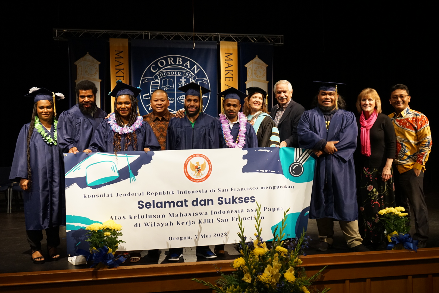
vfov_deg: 37.9
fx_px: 427
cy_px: 146
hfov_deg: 54.4
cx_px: 220
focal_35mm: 35
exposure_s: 1/100
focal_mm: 35
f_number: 5
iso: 2500
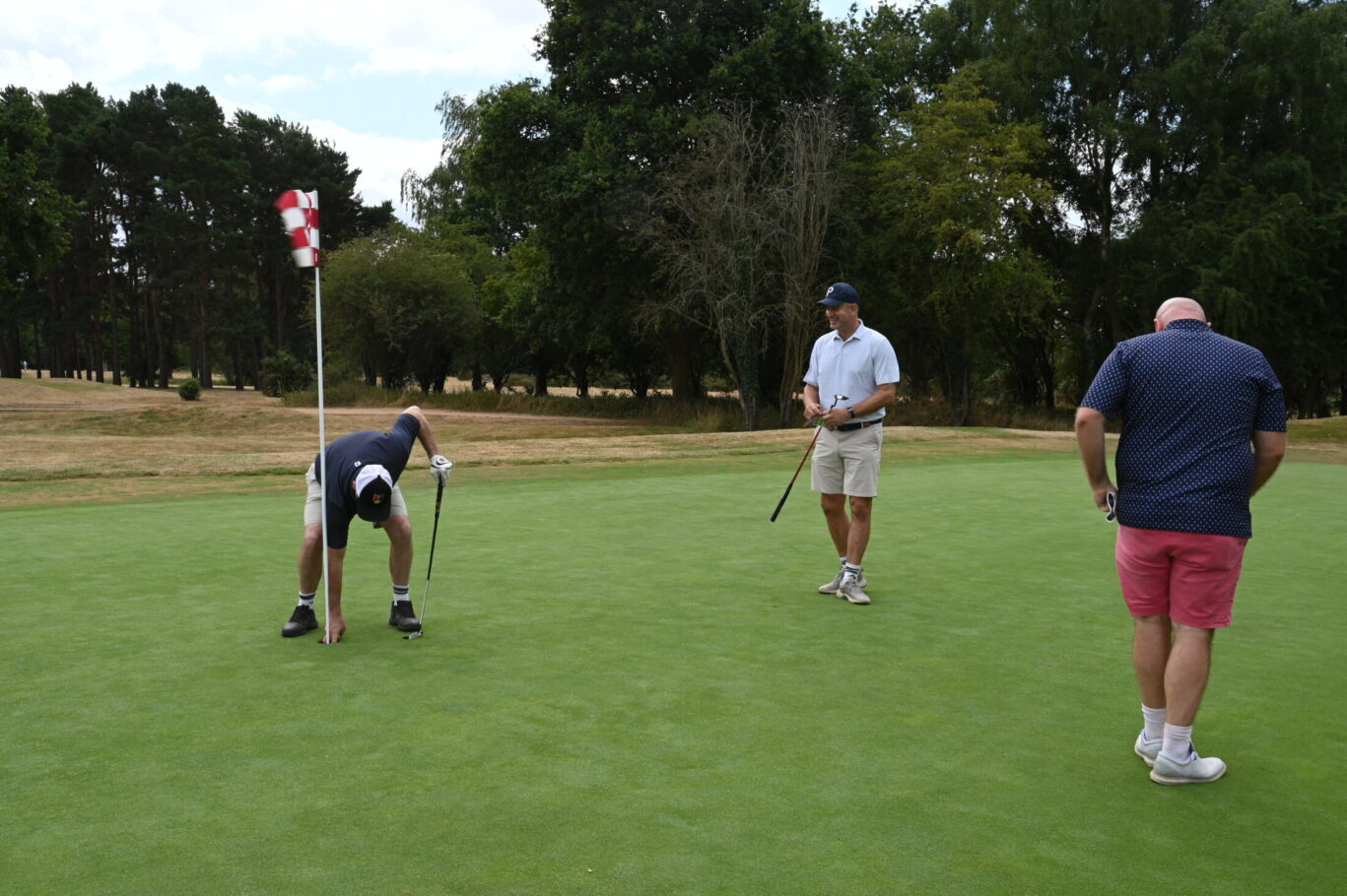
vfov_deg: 38.3
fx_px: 1290
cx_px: 674
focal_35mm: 34
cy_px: 448
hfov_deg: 55.1
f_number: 16
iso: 200
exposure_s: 1/100
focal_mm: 34.5
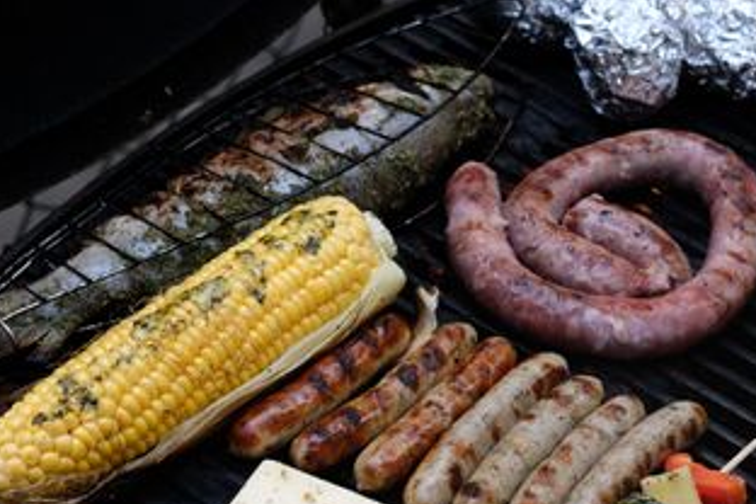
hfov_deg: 23.2
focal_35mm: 87
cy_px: 333
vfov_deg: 15.7
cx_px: 533
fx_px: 1827
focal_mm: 35
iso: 400
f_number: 5
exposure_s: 1/100
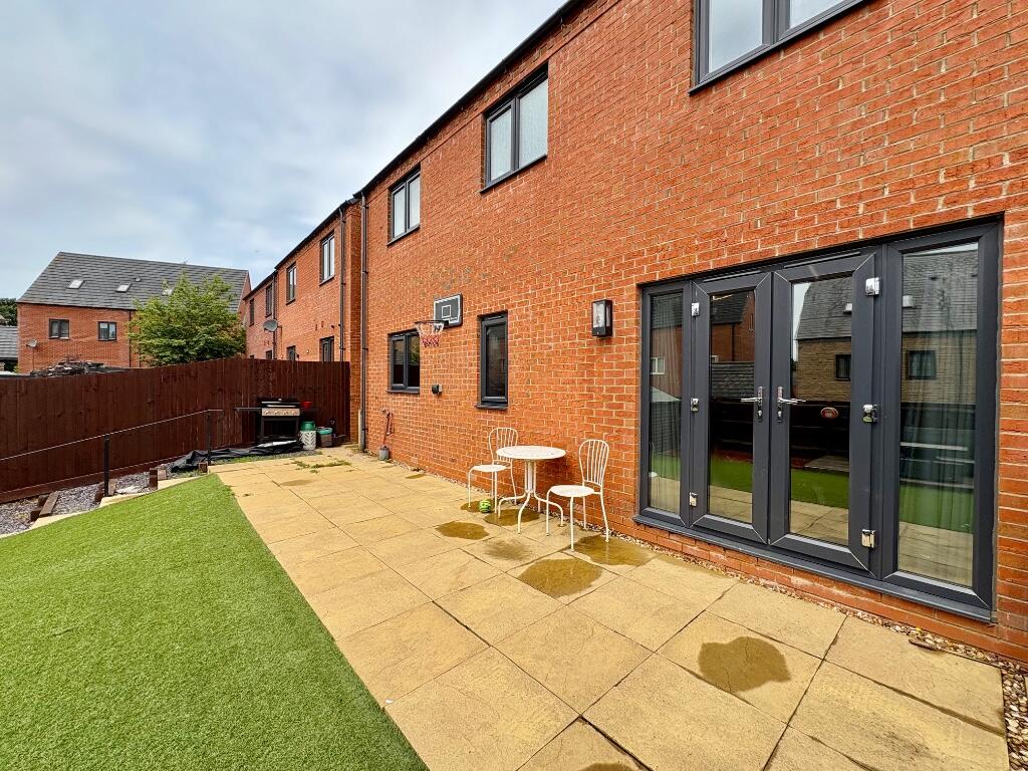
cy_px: 386
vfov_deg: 85.7
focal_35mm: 14
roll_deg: -0.1
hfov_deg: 102.1
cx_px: 514
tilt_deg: +0.0
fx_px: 416
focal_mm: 2.22
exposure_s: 1/796
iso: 40
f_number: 2.2
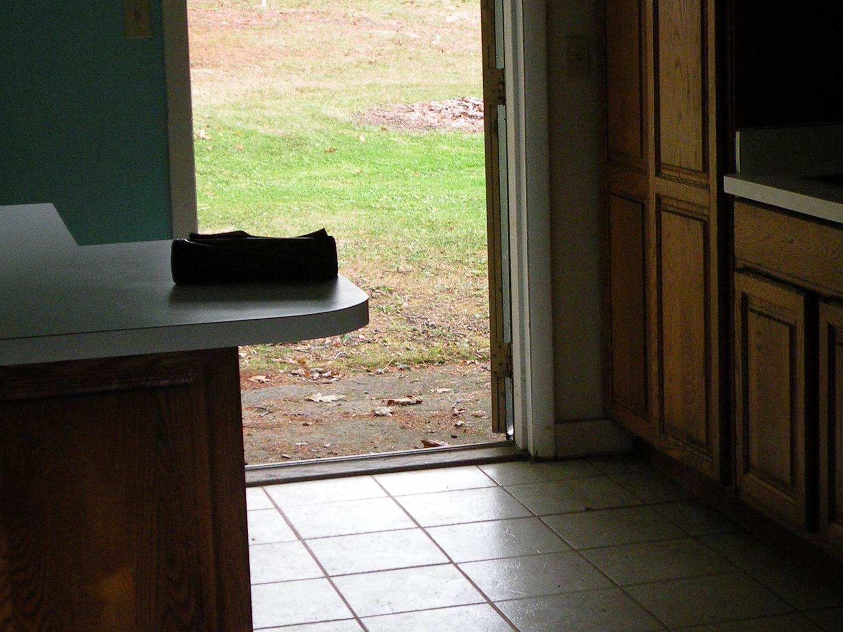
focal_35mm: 83
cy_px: 275
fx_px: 2021
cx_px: 498
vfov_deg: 17.8
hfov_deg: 23.5
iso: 147
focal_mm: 7.4
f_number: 3.2
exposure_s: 1/60
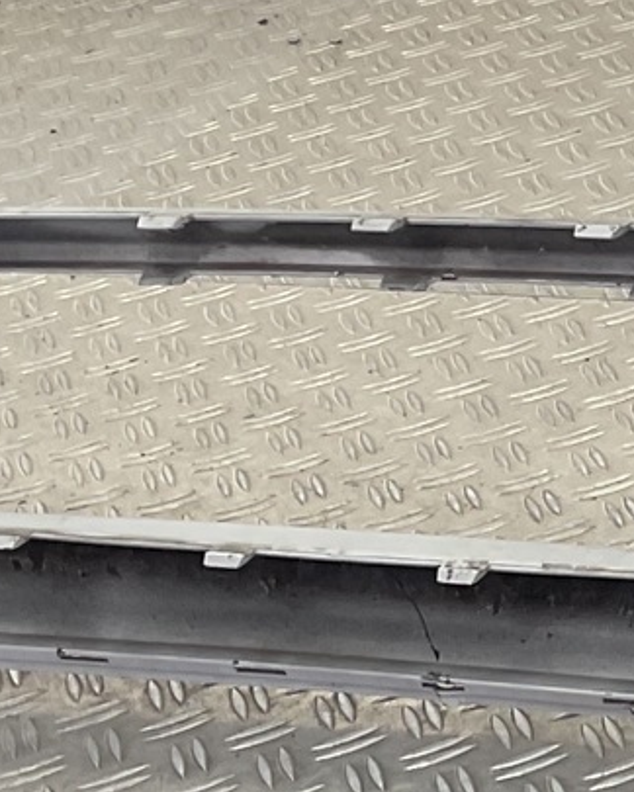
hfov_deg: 10.3
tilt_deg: -26.8
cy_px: 377
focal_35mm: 141
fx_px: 3307
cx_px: 1145
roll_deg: +9.1
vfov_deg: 13.7
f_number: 1.8
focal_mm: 3
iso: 20
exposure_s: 1/100
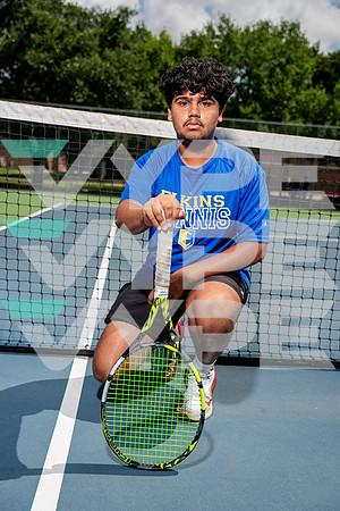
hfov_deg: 32.6
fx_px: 581
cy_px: 256
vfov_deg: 47.4
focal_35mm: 41
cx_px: 170
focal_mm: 41
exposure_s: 1/1600
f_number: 4
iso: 100
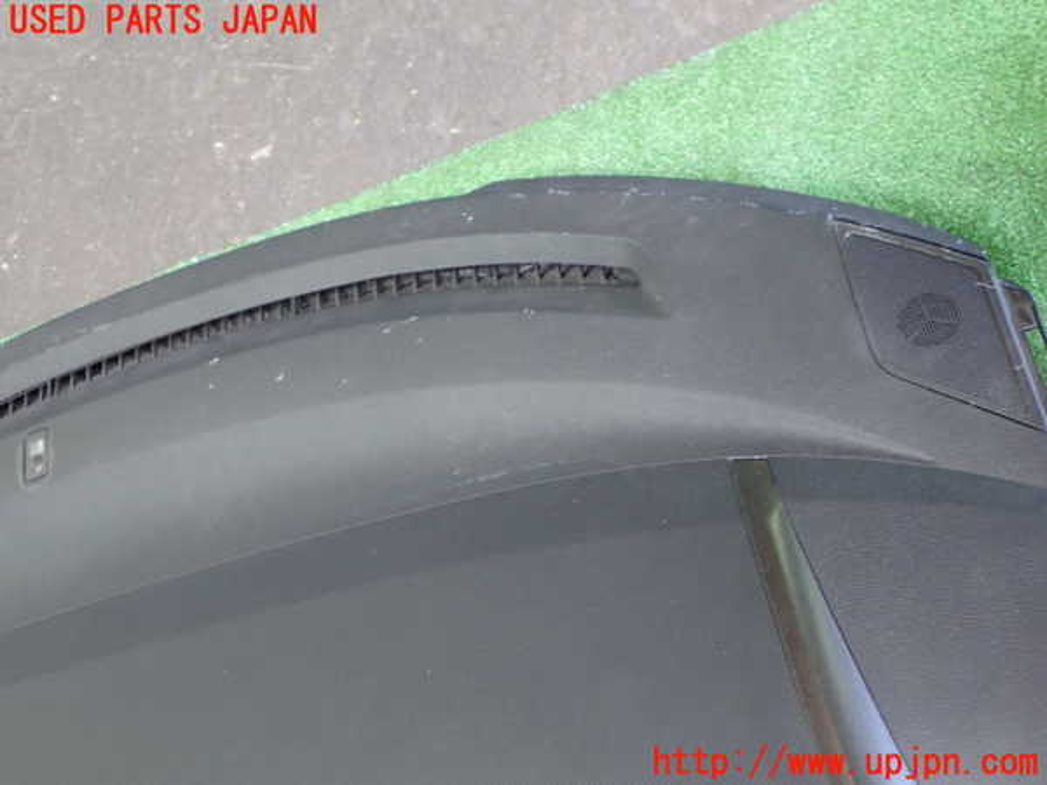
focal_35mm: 38
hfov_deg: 49.0
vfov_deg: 37.7
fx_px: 1149
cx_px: 524
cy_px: 392
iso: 800
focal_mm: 6.83
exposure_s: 1/30
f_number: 2.7
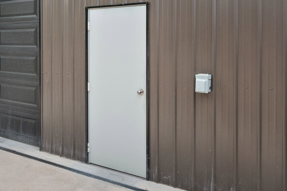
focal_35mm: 48
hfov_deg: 40.0
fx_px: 382
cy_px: 32
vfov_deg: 27.4
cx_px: 72
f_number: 7.1
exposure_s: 1/500
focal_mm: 14
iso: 400
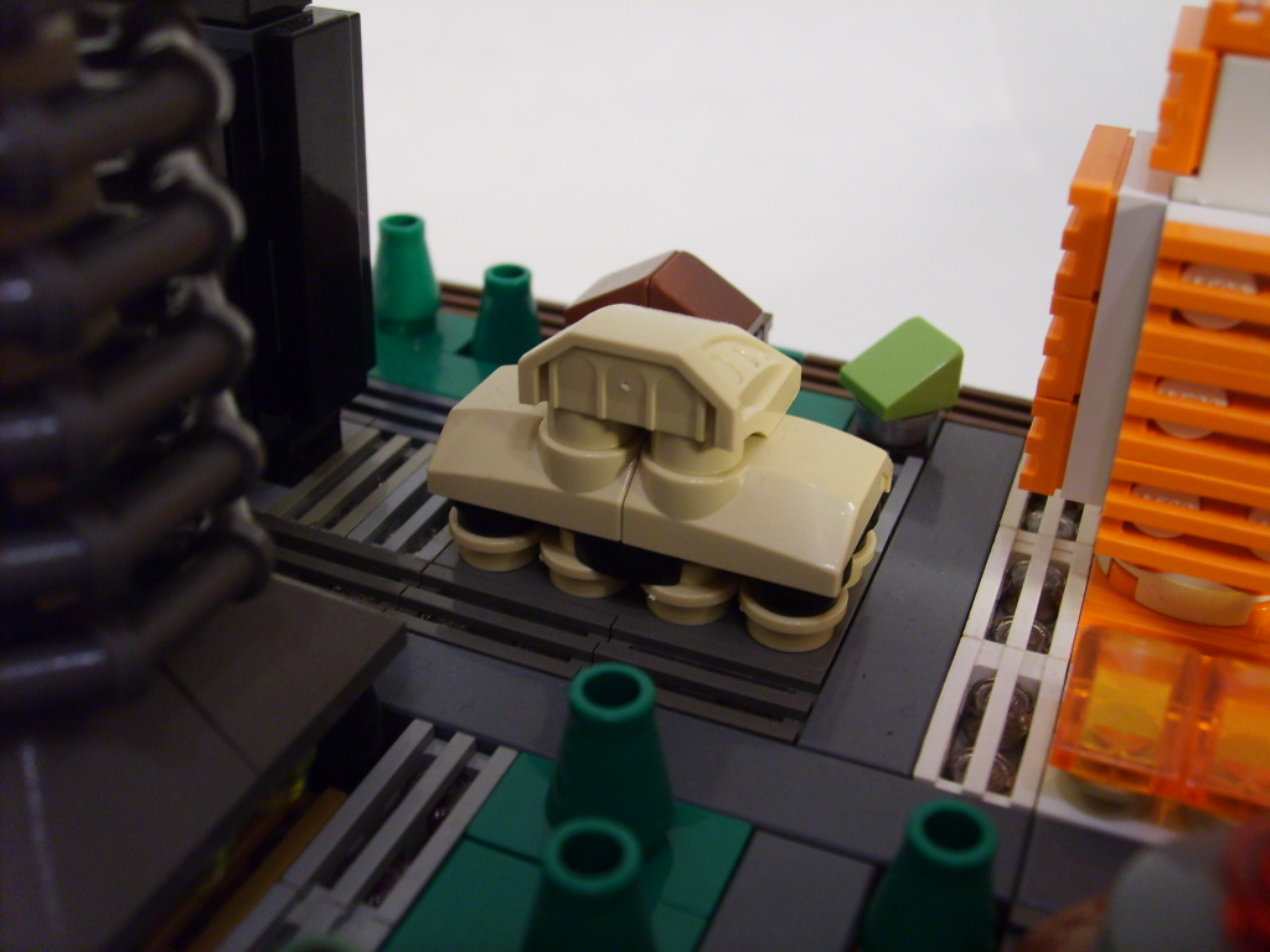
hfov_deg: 52.6
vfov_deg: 40.7
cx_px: 635
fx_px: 1284
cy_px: 476
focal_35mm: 35
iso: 100
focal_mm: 5.8
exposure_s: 1/30
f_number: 2.8
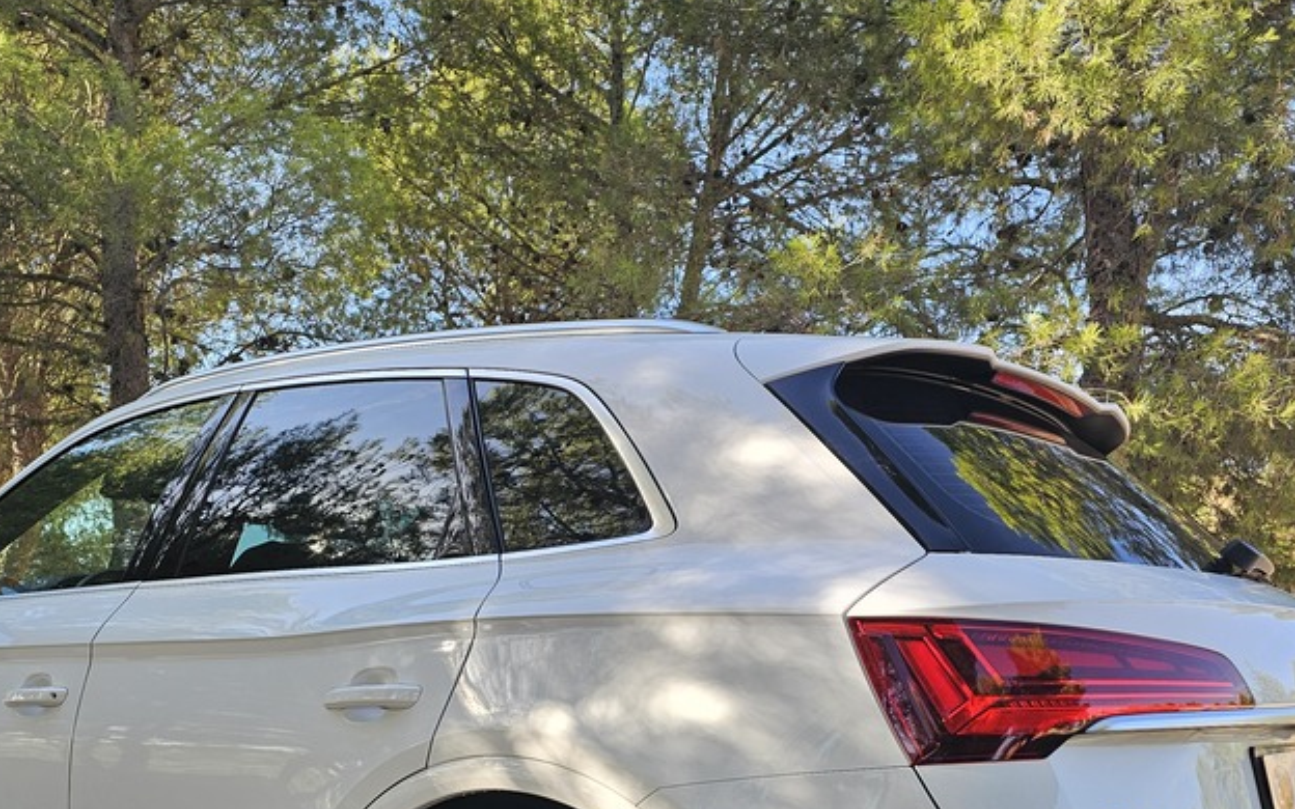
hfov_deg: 48.9
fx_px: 1412
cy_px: 732
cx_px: 500
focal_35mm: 40
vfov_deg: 30.5
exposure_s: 1/180
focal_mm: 6.3
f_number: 1.7
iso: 20
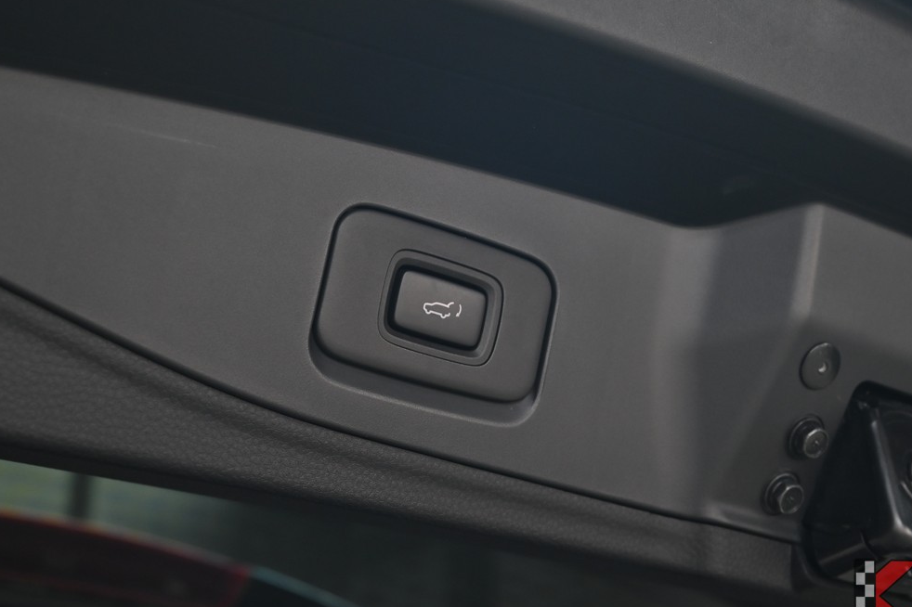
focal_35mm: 56
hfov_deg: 35.6
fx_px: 1418
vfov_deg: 24.2
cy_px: 319
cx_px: 441
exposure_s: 1/60
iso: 560
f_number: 5.6
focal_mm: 33.5
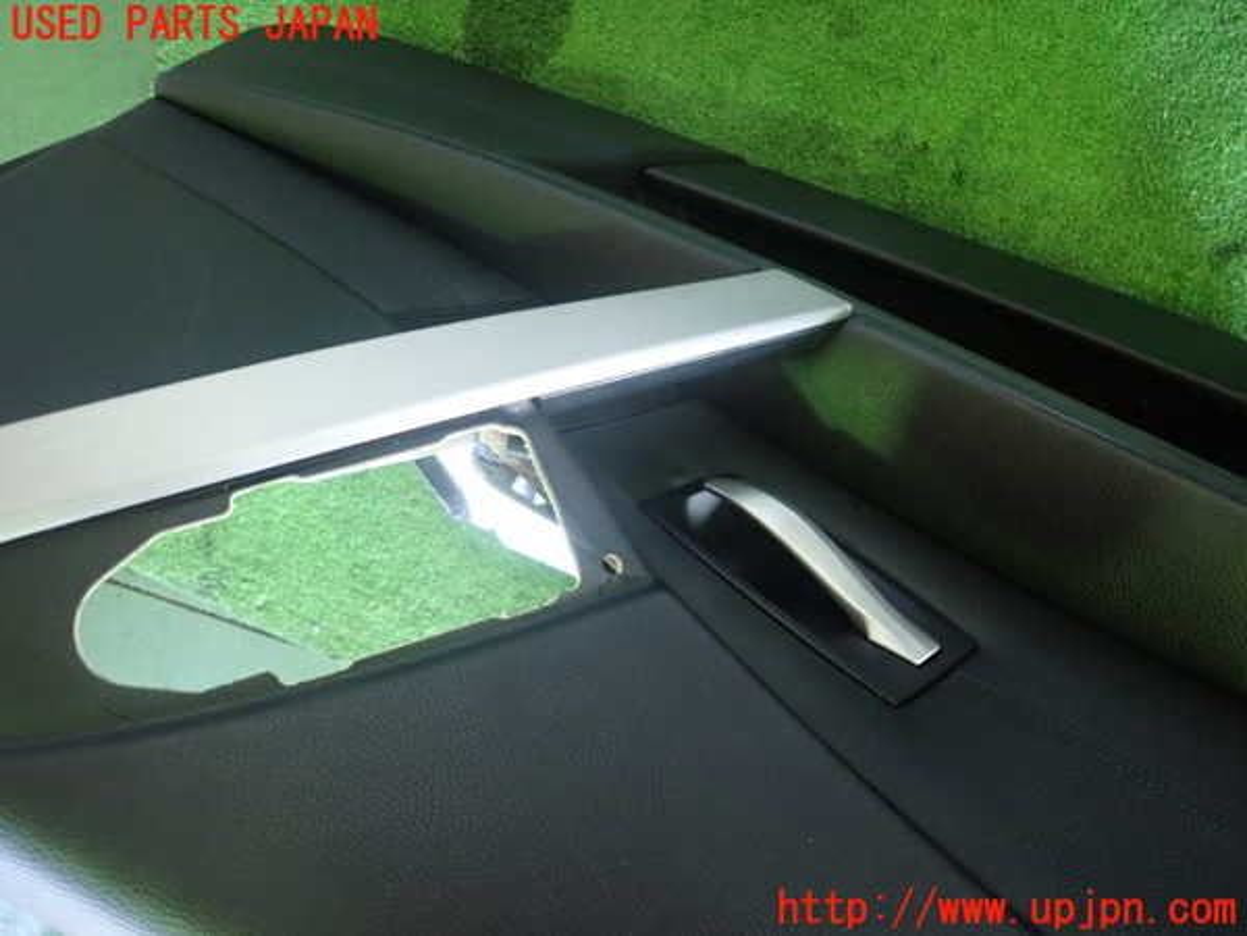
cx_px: 624
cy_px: 468
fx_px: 901
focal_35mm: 25
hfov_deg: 69.4
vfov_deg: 54.9
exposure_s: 1/30
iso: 800
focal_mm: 4.5
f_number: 2
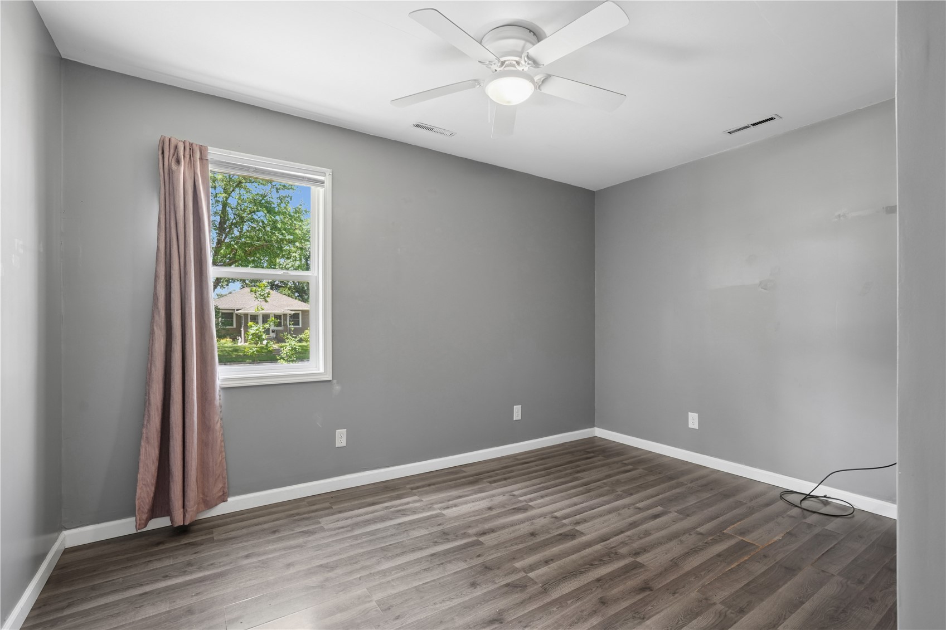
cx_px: 473
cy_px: 315
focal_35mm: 16
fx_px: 420
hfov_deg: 96.7
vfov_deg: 73.7
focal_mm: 16
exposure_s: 1/10
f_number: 8
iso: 800
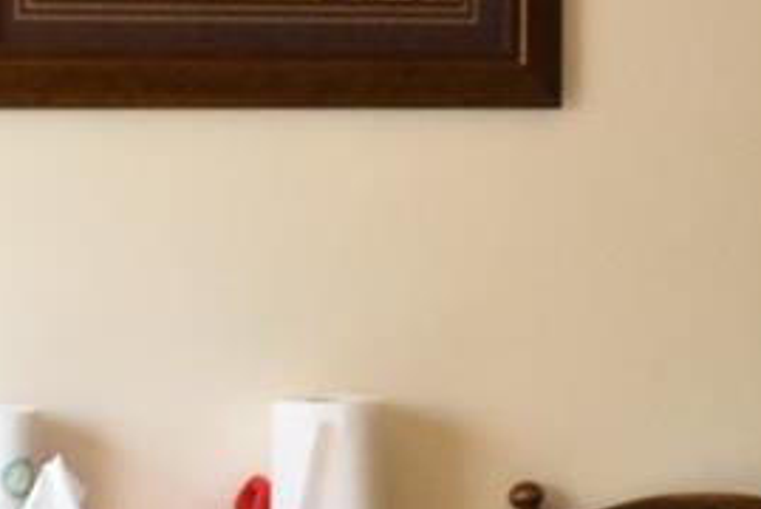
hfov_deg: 10.6
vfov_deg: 7.2
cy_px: -33
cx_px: 939
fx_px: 4021
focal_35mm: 190
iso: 12800
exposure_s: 1/50
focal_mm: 50
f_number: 10
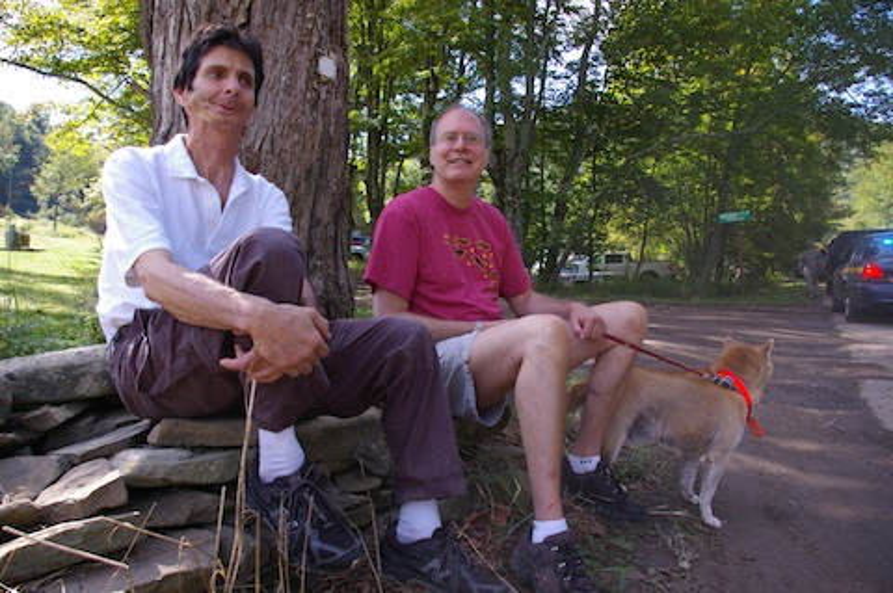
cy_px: 296
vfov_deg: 47.8
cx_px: 446
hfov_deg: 67.4
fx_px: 669
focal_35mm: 27
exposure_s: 1/125
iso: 200
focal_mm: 18
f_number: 5.6
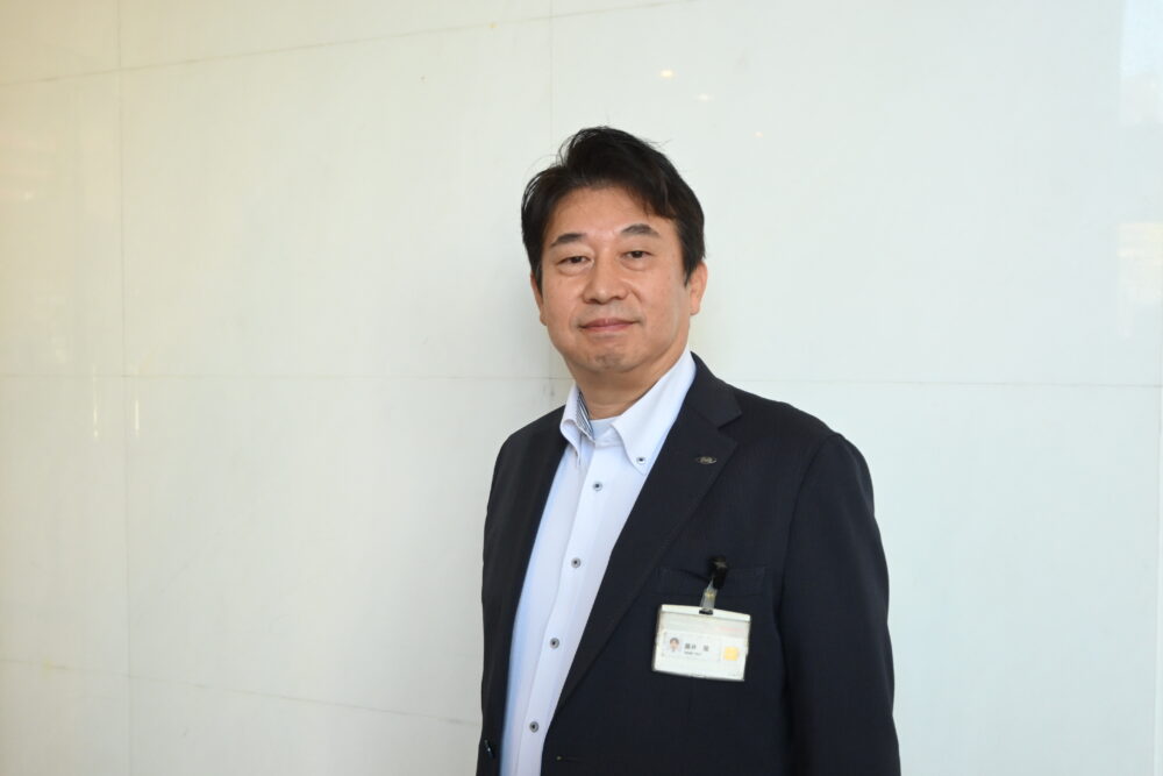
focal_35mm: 36
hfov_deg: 53.1
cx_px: 582
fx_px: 1163
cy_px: 388
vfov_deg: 36.9
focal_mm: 24
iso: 1000
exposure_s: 1/125
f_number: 4.2
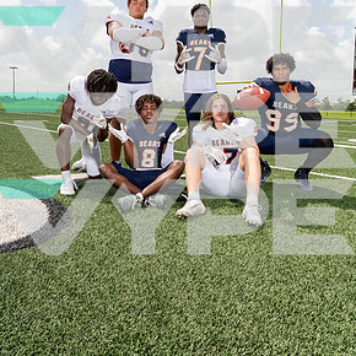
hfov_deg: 49.7
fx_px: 384
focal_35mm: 33
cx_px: 176
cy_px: 131
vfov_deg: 49.2
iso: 100
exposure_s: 1/250
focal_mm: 25
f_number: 8
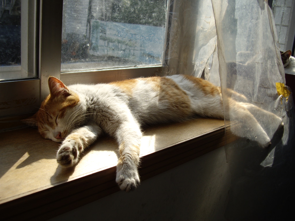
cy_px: 110
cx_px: 148
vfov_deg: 37.7
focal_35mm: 38
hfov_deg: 49.0
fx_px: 324
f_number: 2.8
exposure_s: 1/400
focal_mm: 7.9
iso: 64
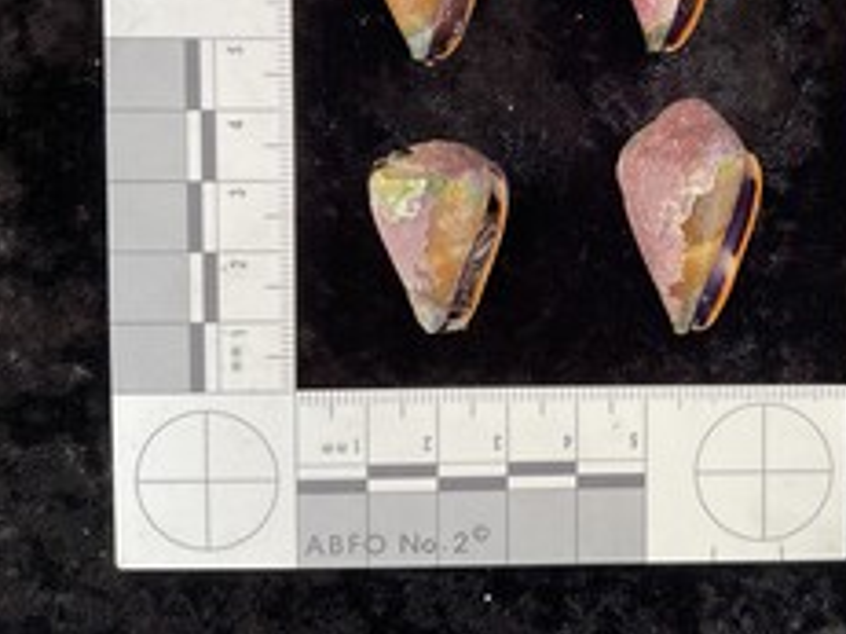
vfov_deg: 32.2
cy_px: 159
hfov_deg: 41.7
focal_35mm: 44
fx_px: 1075
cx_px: 634
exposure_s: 1/60
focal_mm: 3
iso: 50
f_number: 1.8
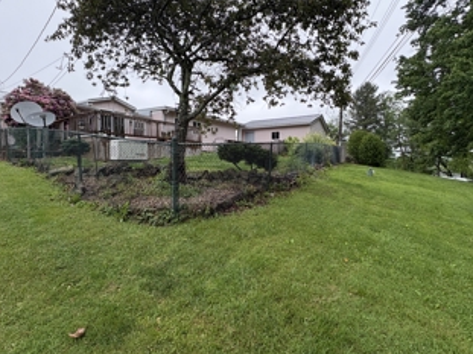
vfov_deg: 71.5
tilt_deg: -1.6
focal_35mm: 18
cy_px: 164
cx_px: 230
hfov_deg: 87.8
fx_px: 246
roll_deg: +0.0
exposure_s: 1/195
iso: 50
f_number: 2.2
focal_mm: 2.22
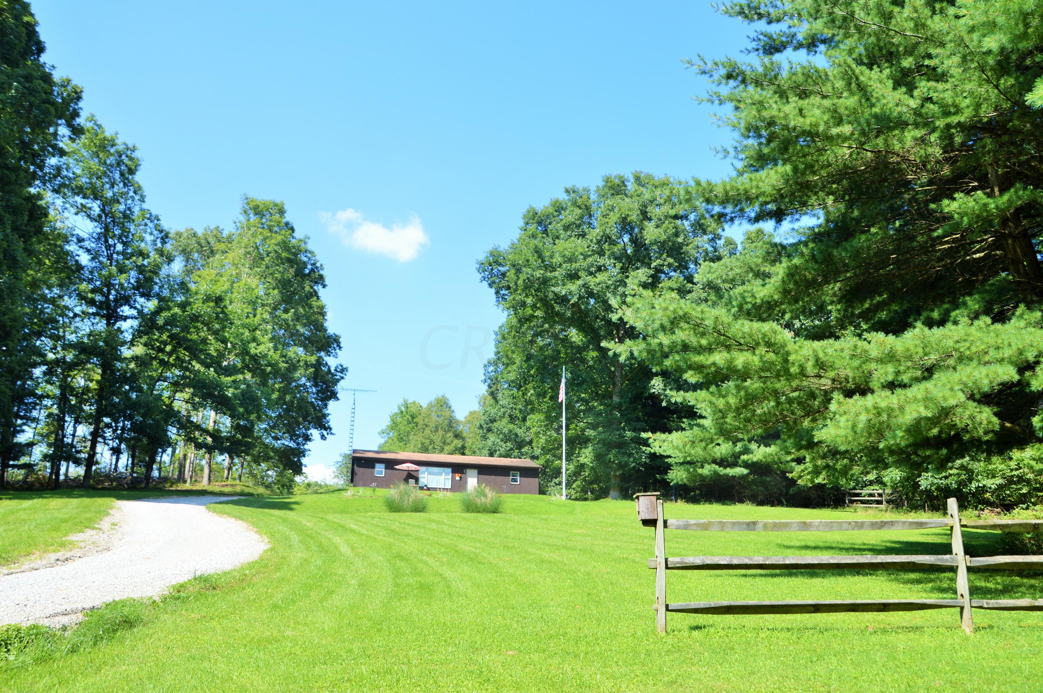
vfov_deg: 41.6
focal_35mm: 32
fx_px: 912
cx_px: 522
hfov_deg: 59.5
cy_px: 346
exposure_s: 1/200
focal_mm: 21
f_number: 7.1
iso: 100
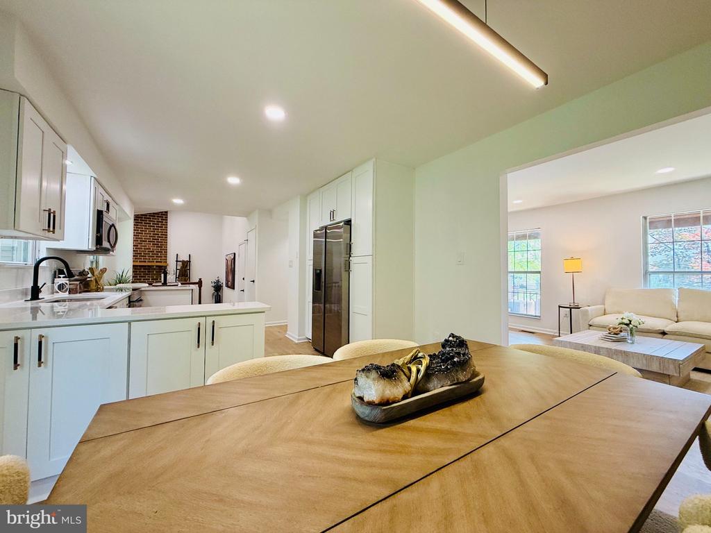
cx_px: 356
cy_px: 266
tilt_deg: +0.8
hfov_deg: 102.1
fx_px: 288
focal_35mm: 14
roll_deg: +0.2
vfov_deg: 85.7
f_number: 2.2
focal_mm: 2.22
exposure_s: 1/121
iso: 200
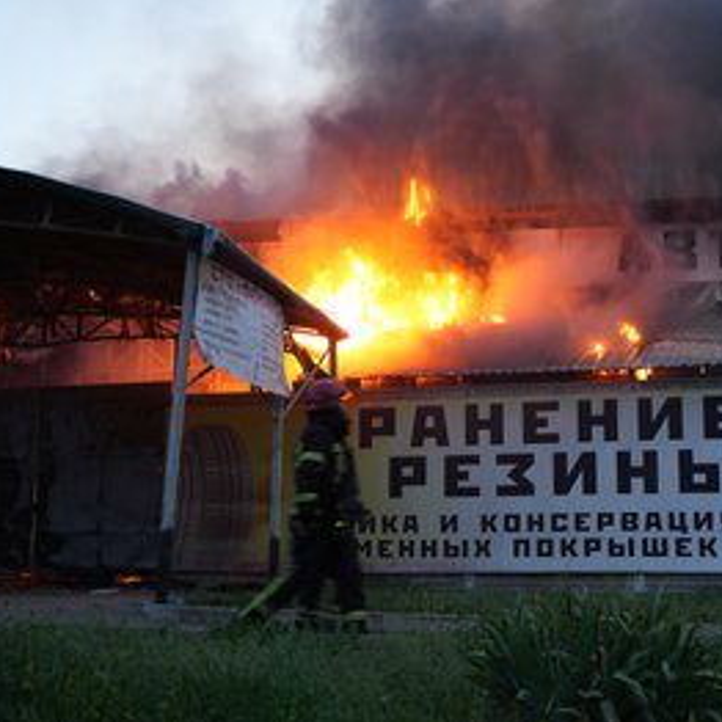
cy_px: 360
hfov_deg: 32.6
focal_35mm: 52
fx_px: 1227
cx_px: 449
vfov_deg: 32.8
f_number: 2.8
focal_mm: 40
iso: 500
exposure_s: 1/40
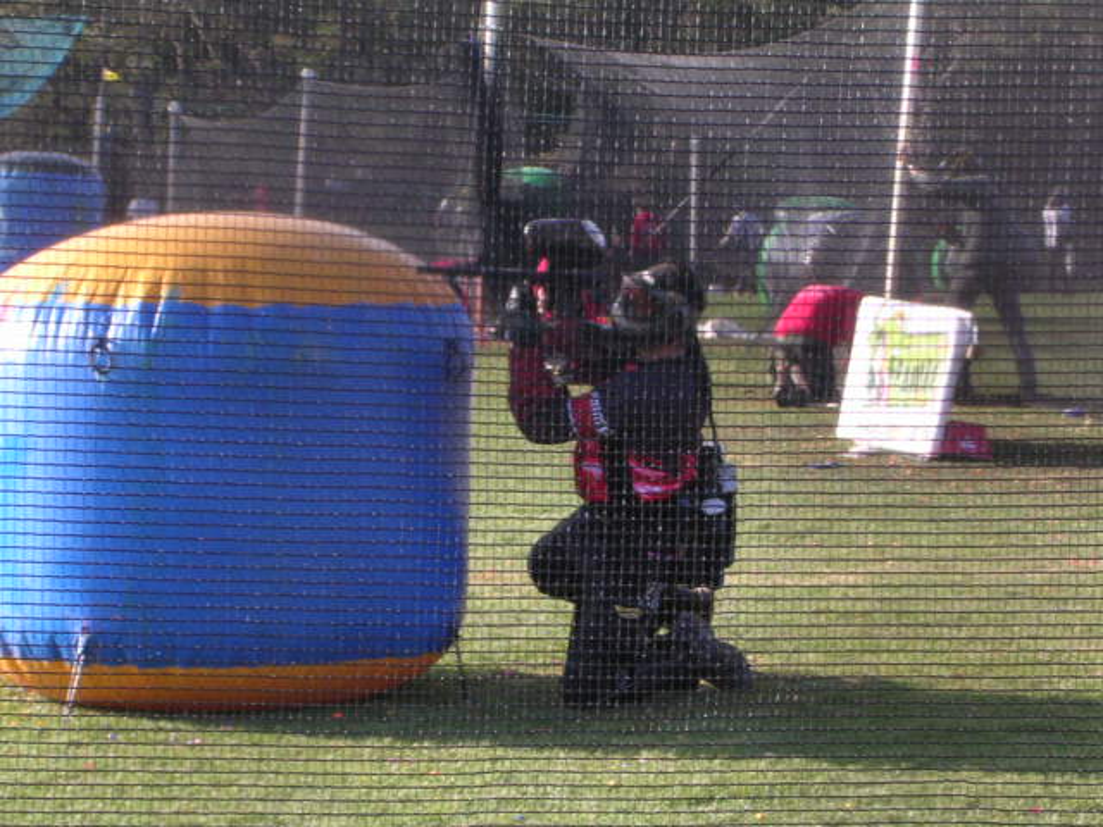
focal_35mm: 115
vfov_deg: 12.9
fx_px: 3664
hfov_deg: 17.1
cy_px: 414
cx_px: 552
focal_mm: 17.4
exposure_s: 1/191
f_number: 4.9
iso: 200
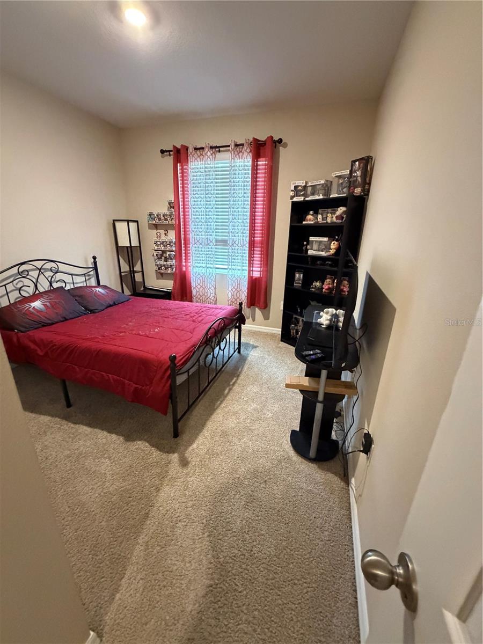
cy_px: 322
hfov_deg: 85.7
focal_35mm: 14
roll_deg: -1.0
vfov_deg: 102.1
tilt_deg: -18.5
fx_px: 260
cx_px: 242
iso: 1250
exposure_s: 1/60
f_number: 2.2
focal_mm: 2.22
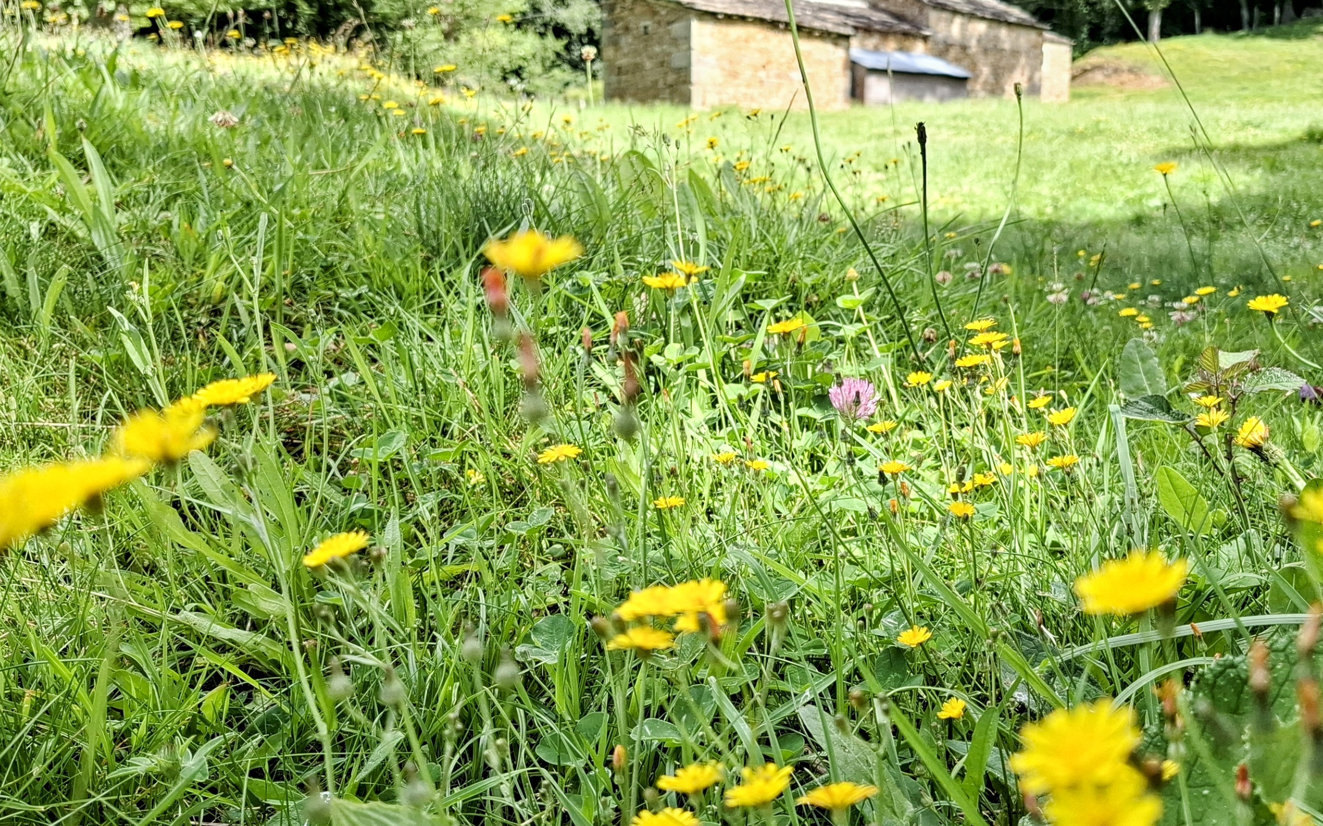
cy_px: 403
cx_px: 780
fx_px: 1262
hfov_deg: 55.0
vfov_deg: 36.3
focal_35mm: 35
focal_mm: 5.54
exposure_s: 1/555
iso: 50
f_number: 1.8
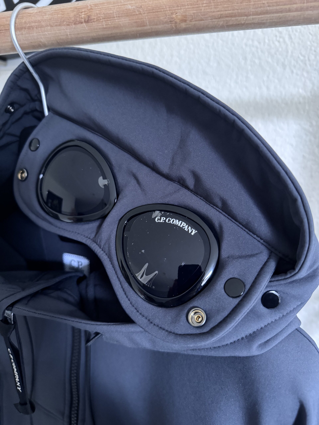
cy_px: 212
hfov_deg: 56.8
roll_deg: +1.2
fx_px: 295
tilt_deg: -9.9
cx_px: 160
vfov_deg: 71.6
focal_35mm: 24
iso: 1000
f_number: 1.78
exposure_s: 1/34
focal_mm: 6.76
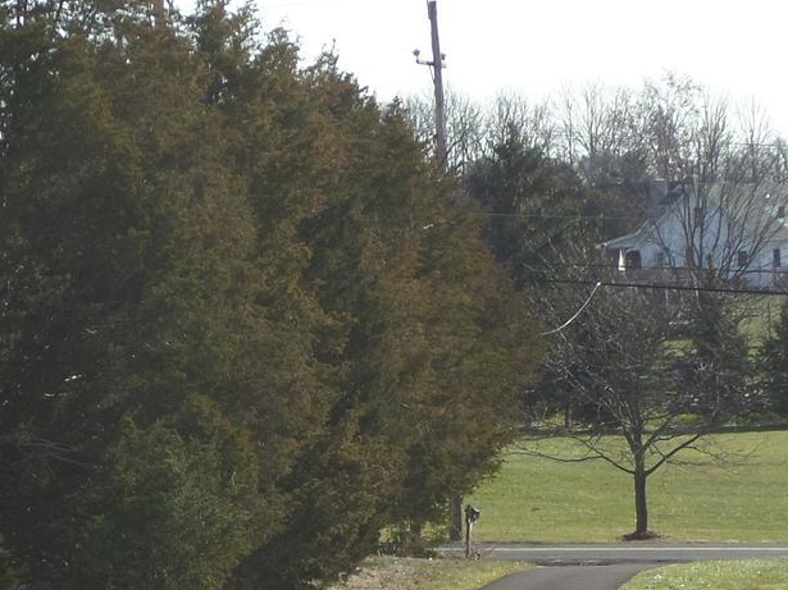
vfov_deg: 6.1
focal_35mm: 243
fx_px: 5531
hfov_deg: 8.1
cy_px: 576
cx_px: 145
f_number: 4.2
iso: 100
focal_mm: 11.9
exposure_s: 1/500
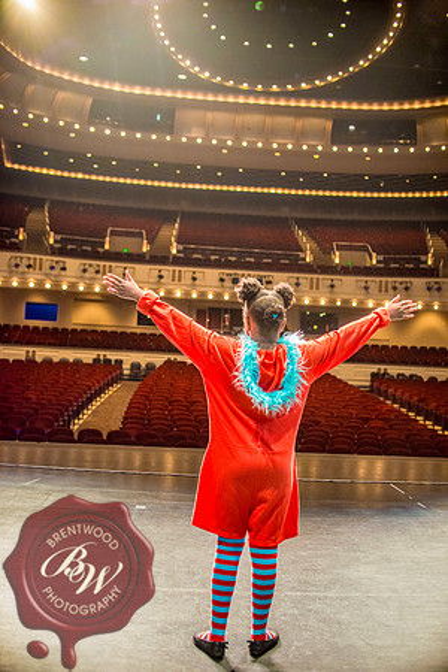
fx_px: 653
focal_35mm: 35
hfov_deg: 37.9
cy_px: 336
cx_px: 224
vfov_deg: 54.4
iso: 6400
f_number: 2.8
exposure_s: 1/250
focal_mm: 35
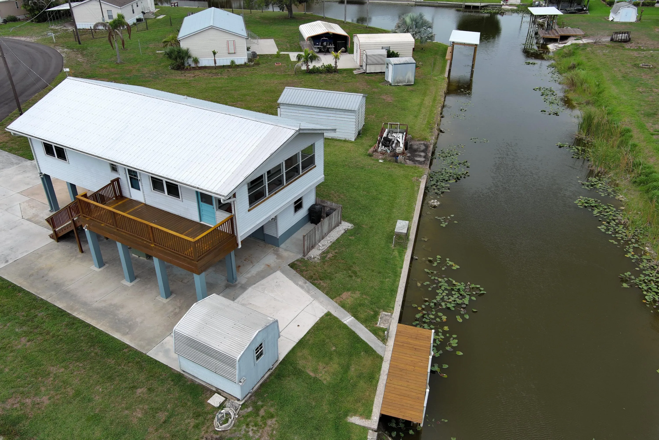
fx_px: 531
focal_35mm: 29
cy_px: 220
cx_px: 330
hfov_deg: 63.7
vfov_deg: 45.0
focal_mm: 10.57
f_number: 2.8
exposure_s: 1/1462
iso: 101
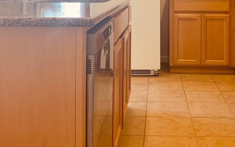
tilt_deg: -2.1
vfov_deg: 22.5
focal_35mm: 55
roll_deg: -0.7
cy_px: -4
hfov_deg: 36.6
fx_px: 352
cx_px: 153
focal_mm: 4.25
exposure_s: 1/60
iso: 100
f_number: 1.8
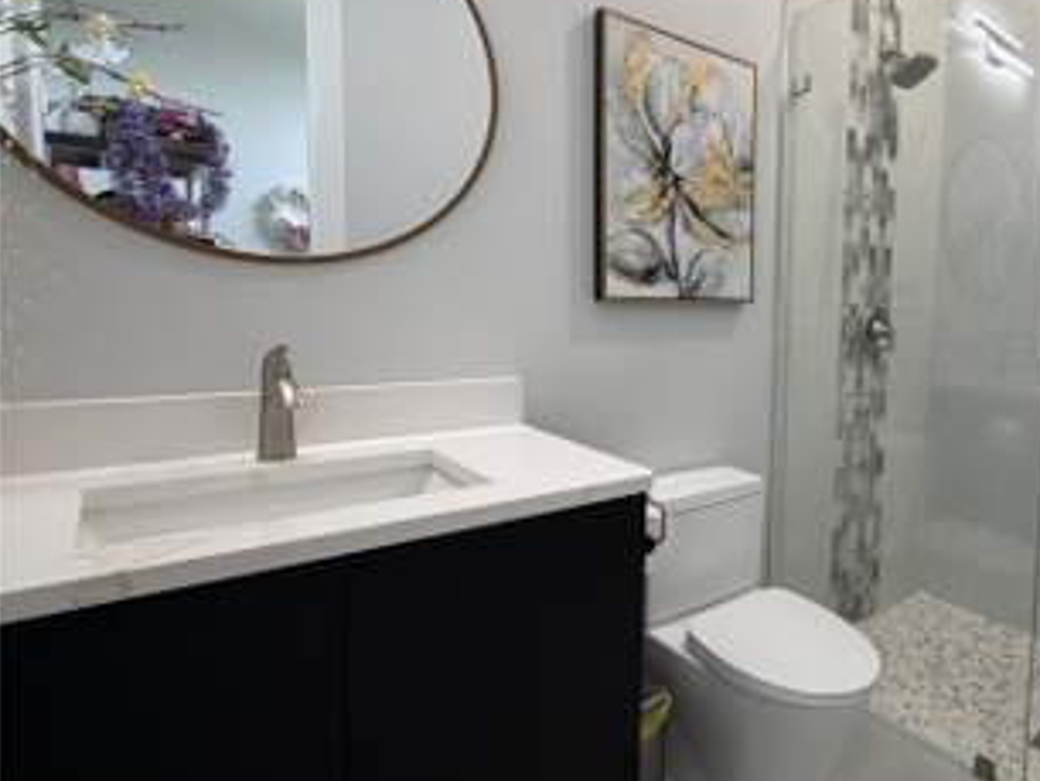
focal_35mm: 22
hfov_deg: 69.7
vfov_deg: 60.9
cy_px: 344
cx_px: 815
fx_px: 661
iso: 320
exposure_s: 1/120
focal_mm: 2.22
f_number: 2.2
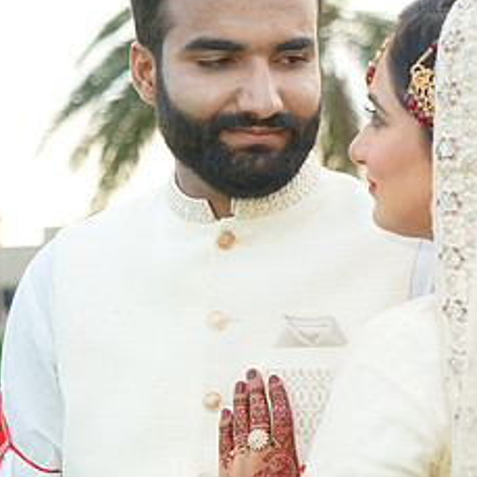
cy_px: 281
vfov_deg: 15.3
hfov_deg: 15.2
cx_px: 388
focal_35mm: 114
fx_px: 1777
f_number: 4
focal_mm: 53
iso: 320
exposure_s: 1/200
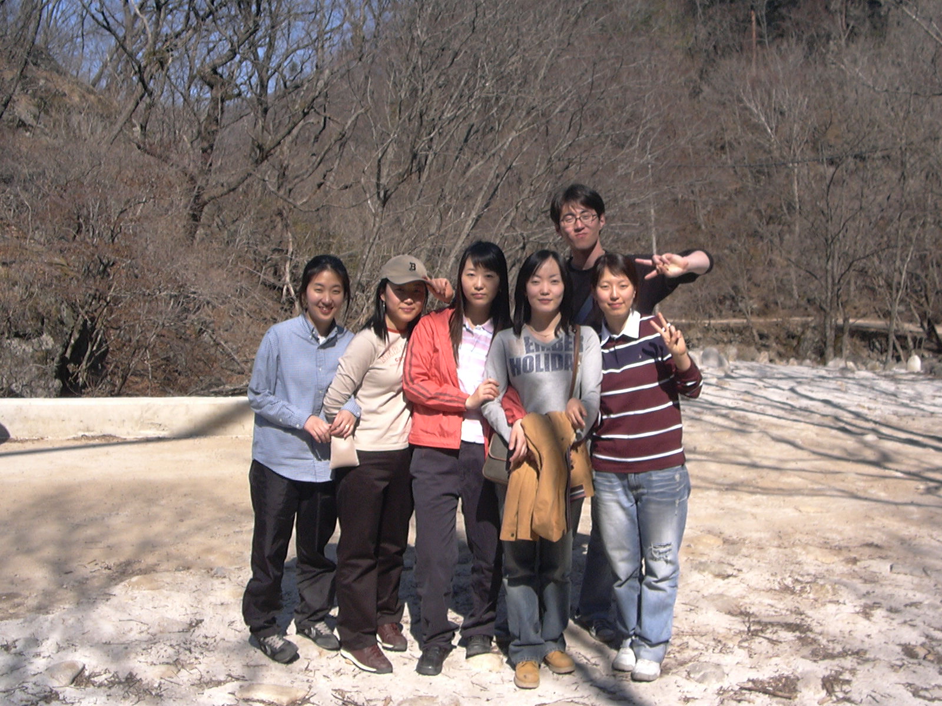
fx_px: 1061
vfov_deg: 36.8
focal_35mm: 39
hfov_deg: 47.9
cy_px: 353
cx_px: 471
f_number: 8.23
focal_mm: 6.07
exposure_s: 1/205
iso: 100
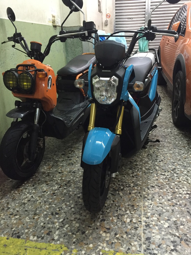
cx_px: 96
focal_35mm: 29
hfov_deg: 48.2
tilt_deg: -19.7
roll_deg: +2.2
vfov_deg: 61.7
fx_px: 213
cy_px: 128
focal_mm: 4.15
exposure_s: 1/20
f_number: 2.2
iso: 250
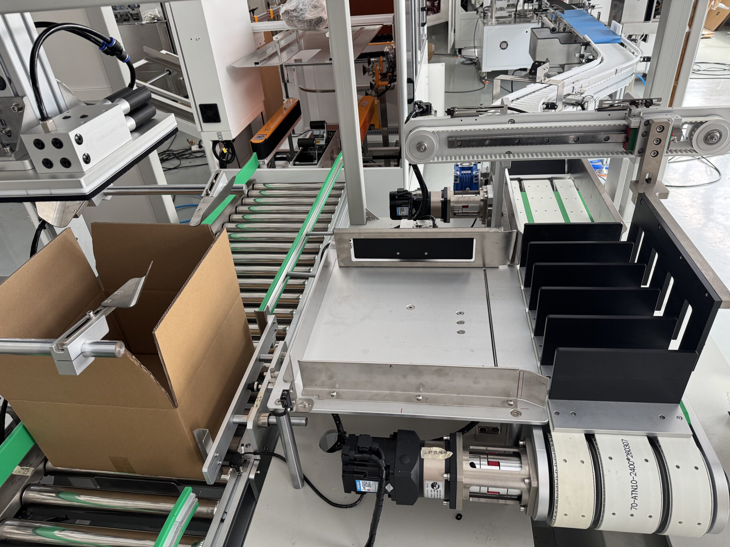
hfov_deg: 71.6
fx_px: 506
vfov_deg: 56.8
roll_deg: +6.1
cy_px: 274
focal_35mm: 24
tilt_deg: -33.9
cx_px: 365
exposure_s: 1/63
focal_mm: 6.76
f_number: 1.78
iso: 200
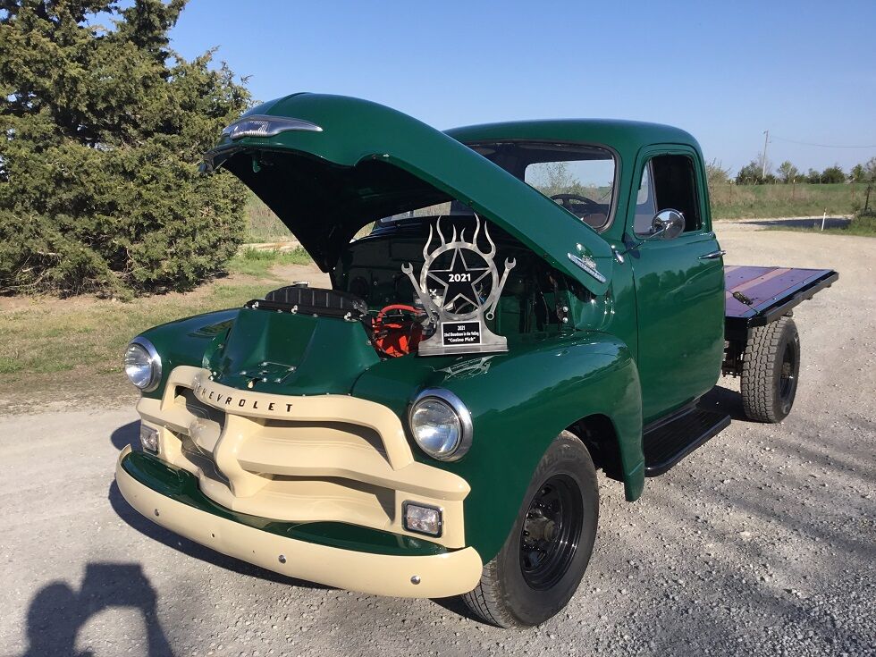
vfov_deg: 45.4
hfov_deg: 58.4
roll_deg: +0.1
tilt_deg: -8.1
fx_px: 784
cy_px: 328
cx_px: 438
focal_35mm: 31
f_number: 2.4
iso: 25
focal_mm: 3.3
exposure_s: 1/1131
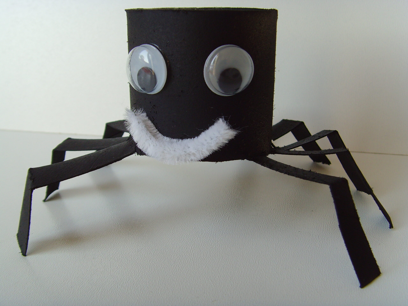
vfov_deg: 36.8
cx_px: 204
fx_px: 460
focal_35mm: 39
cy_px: 153
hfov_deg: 47.9
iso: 80
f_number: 3.5
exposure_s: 1/90
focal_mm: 6.6
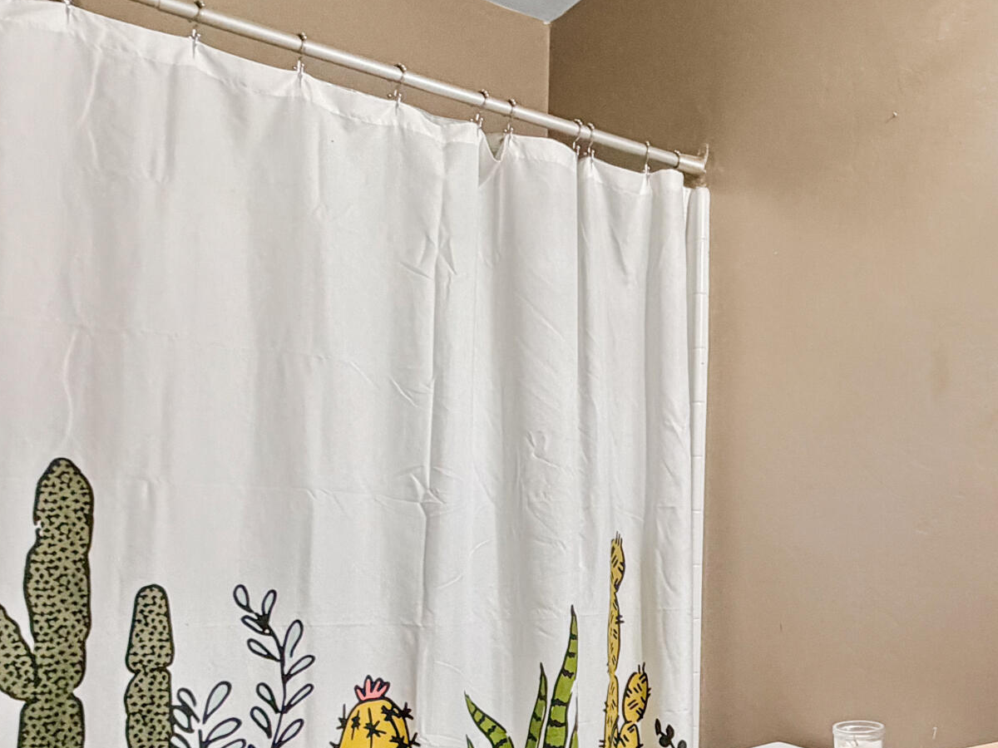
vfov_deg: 39.7
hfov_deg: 49.6
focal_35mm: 35
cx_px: 796
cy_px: 552
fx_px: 1009
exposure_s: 1/60
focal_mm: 2.22
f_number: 2.2
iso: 320
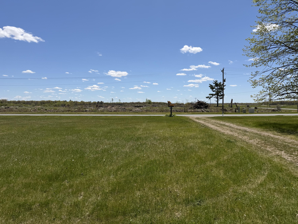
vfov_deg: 56.8
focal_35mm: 24
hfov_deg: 71.6
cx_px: 149
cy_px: 112
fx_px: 207
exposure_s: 1/8130
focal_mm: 6.76
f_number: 1.78
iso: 80
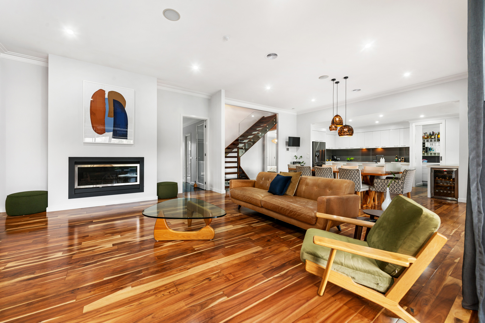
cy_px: 162
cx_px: 242
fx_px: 189
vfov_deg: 81.3
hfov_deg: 104.2
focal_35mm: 14
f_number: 8
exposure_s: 1
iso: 125
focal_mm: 14
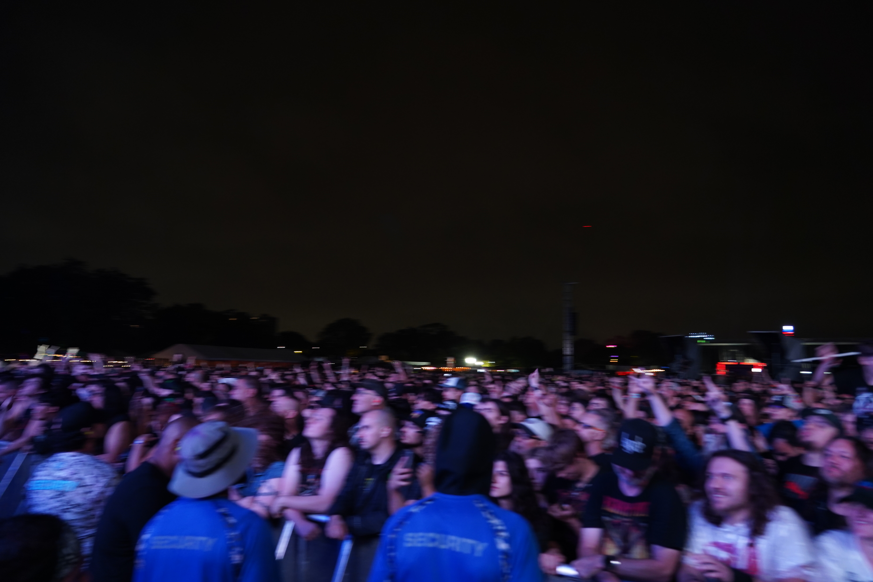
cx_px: 436
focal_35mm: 24
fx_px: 582
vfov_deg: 53.1
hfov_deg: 73.7
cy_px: 291
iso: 1250
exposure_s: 1/30
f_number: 4
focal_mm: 24
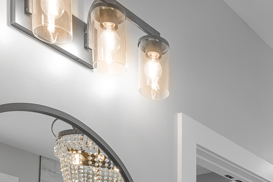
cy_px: 343
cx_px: 264
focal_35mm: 71
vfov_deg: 15.9
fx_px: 539
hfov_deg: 27.1
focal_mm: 16
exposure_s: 1/6
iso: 320
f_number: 8
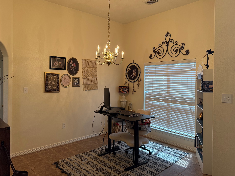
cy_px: 81
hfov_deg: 67.3
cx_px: 118
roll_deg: -0.6
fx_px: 177
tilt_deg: -0.5
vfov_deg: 53.0
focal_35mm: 26
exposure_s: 1/120
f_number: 1.78
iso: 200
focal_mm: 6.76
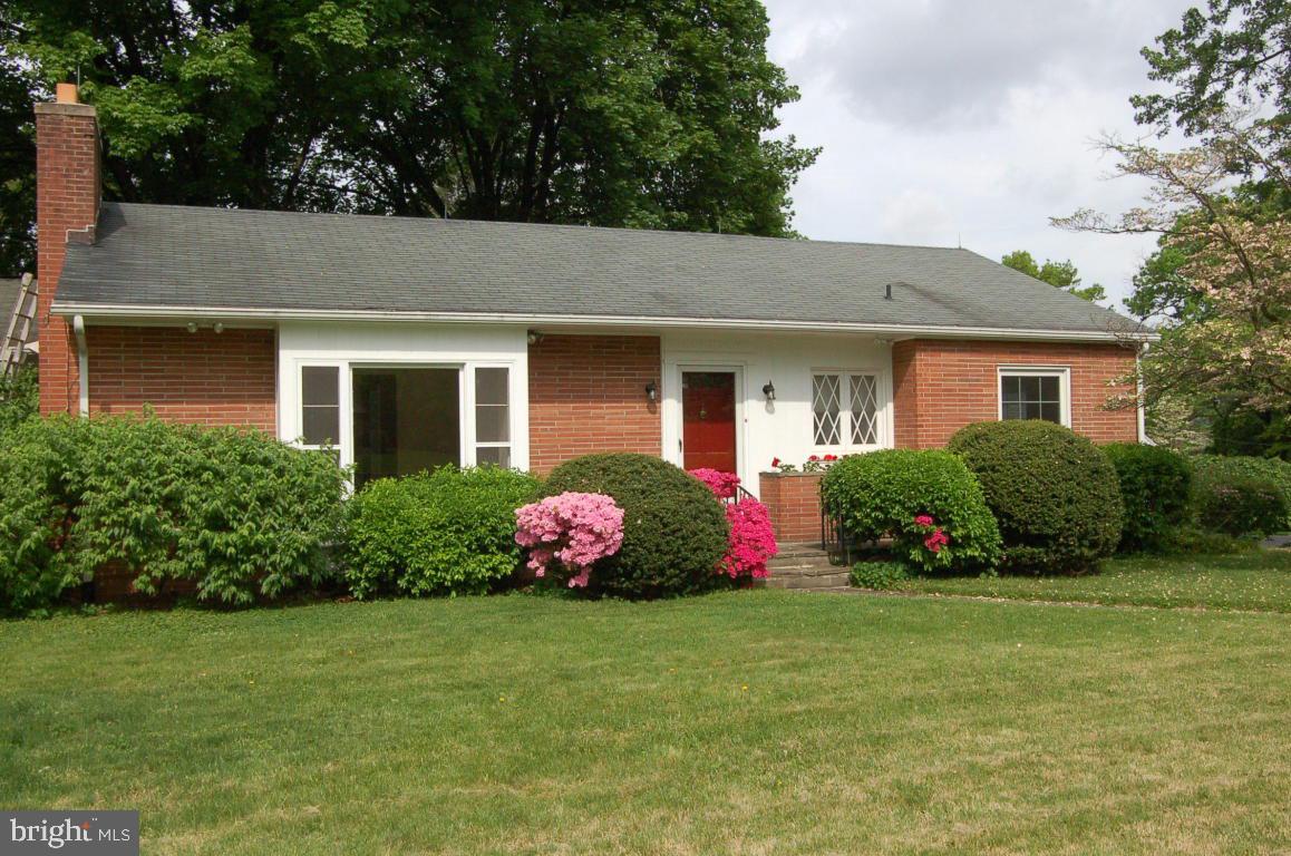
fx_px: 1235
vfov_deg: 38.2
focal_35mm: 34
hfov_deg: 55.2
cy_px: 428
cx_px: 646
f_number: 13
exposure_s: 1/500
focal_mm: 23
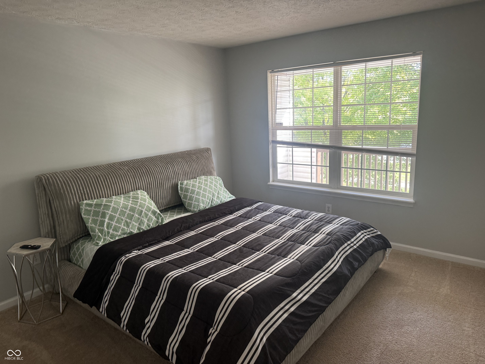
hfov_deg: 71.6
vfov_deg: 56.8
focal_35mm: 24
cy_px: 182
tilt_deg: -11.3
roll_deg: +3.0
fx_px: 336
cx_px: 242
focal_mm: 6.76
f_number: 1.78
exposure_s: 1/90
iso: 200
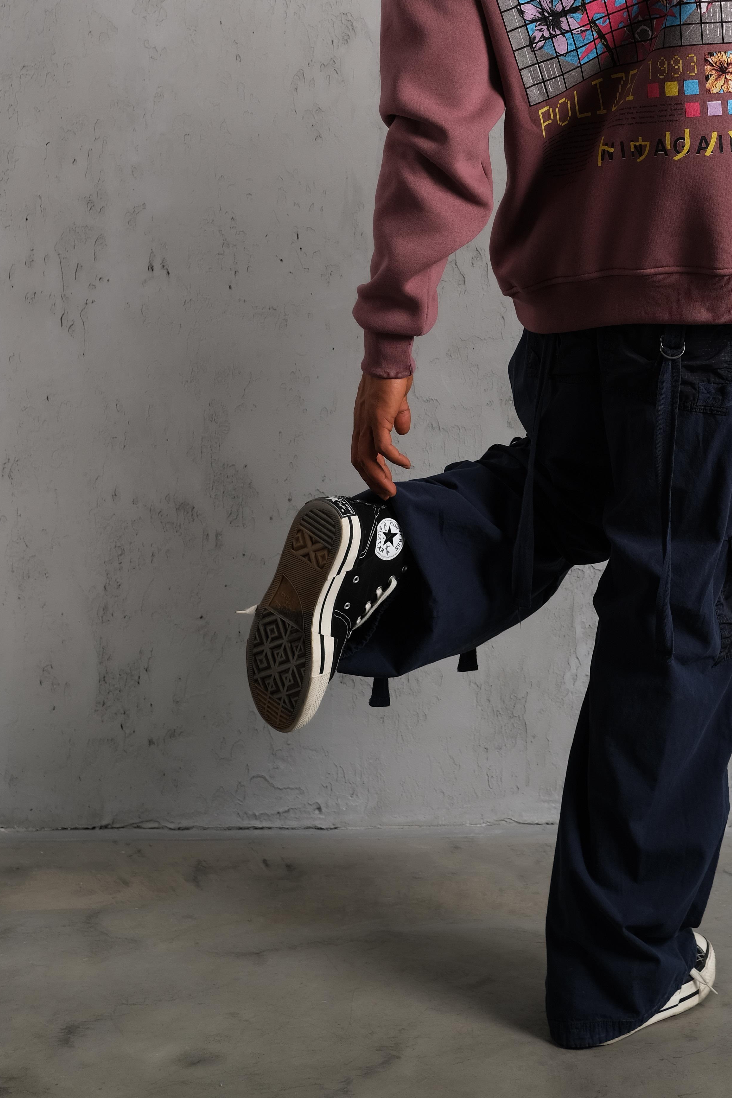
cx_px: 604
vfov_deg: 33.1
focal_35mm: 59
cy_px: 235
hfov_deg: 22.6
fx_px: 1799
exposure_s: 1/160
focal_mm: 23
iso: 160
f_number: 5
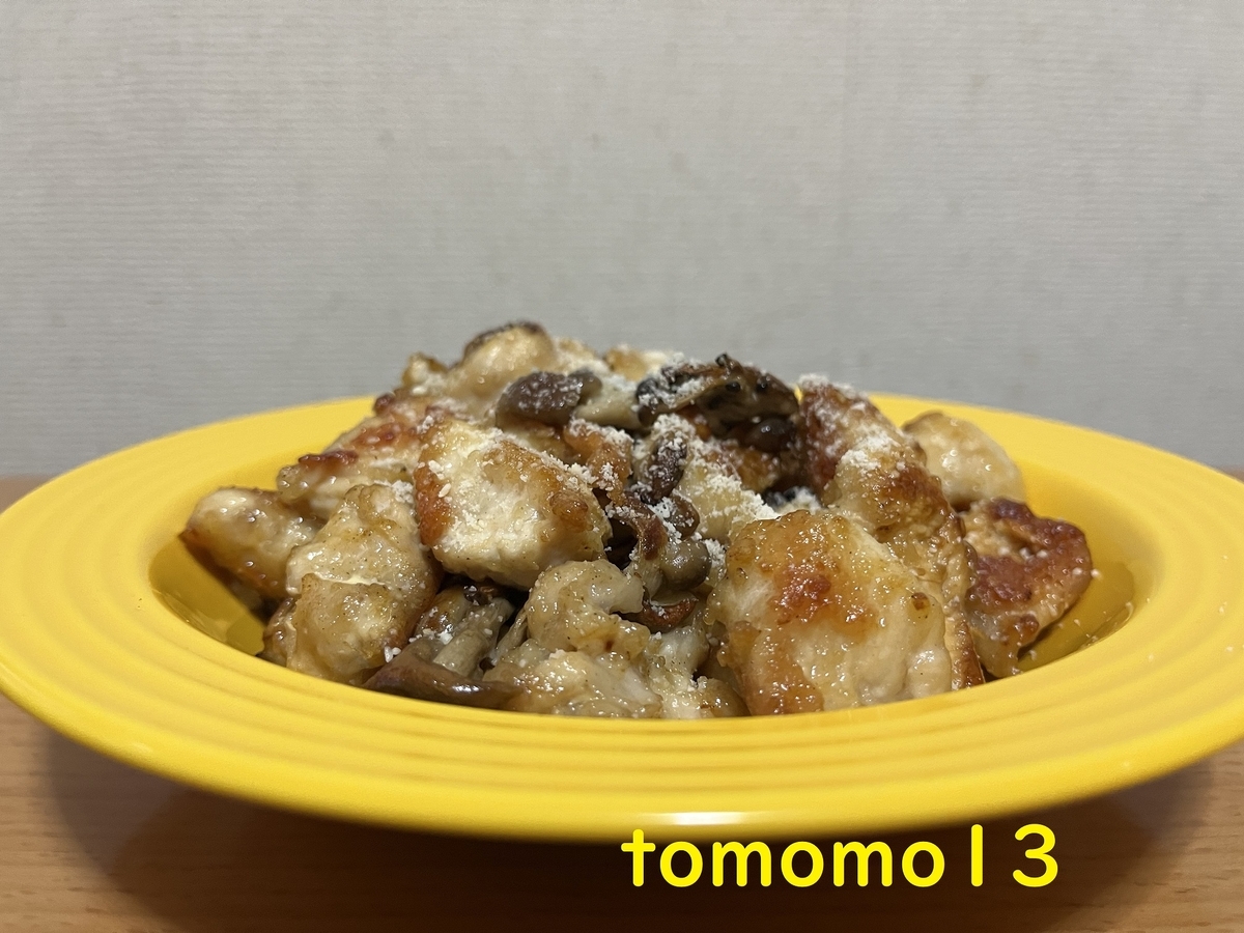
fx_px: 934
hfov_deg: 67.3
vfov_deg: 53.1
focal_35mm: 26
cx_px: 622
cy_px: 466
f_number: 1.6
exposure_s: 1/50
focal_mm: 5.1
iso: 400
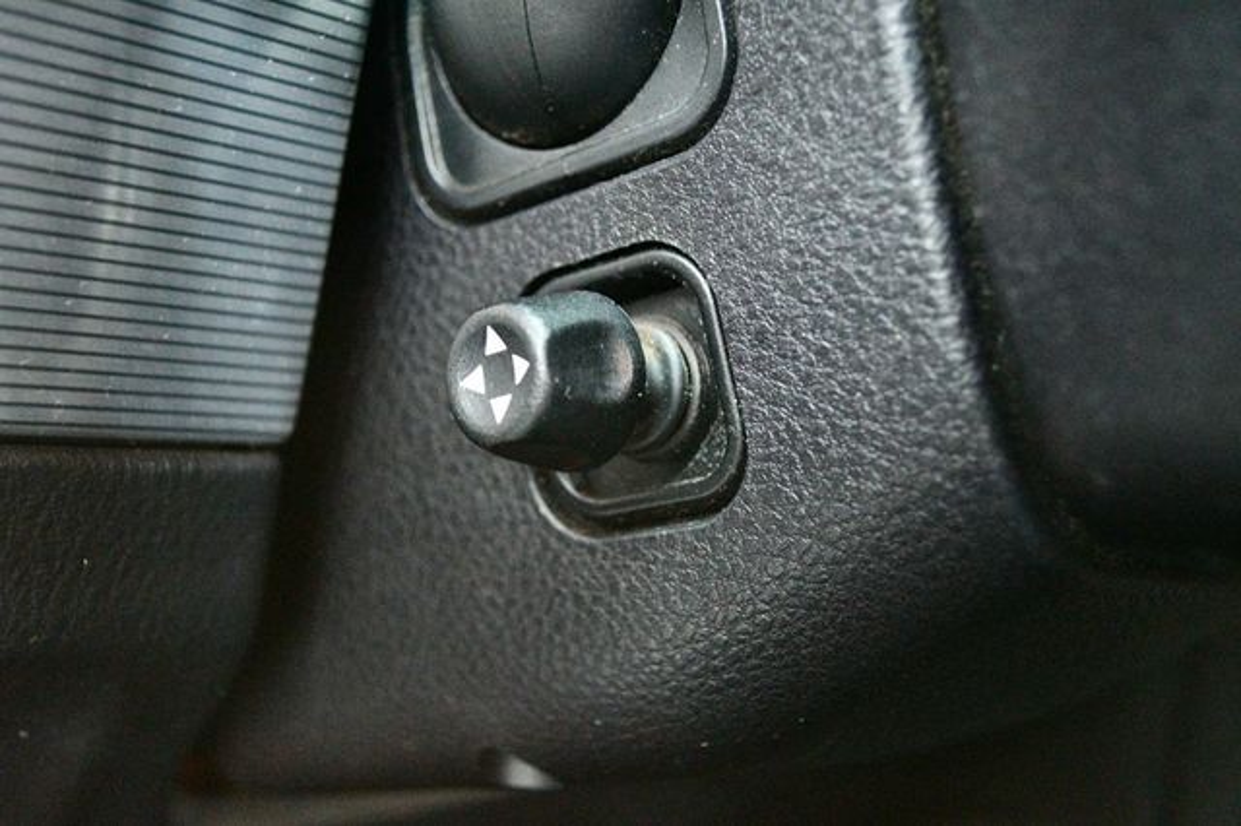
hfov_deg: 43.6
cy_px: 413
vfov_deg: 29.8
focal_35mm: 45
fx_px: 1550
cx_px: 620
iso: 12800
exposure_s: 1/25
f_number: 4.5
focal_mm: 30
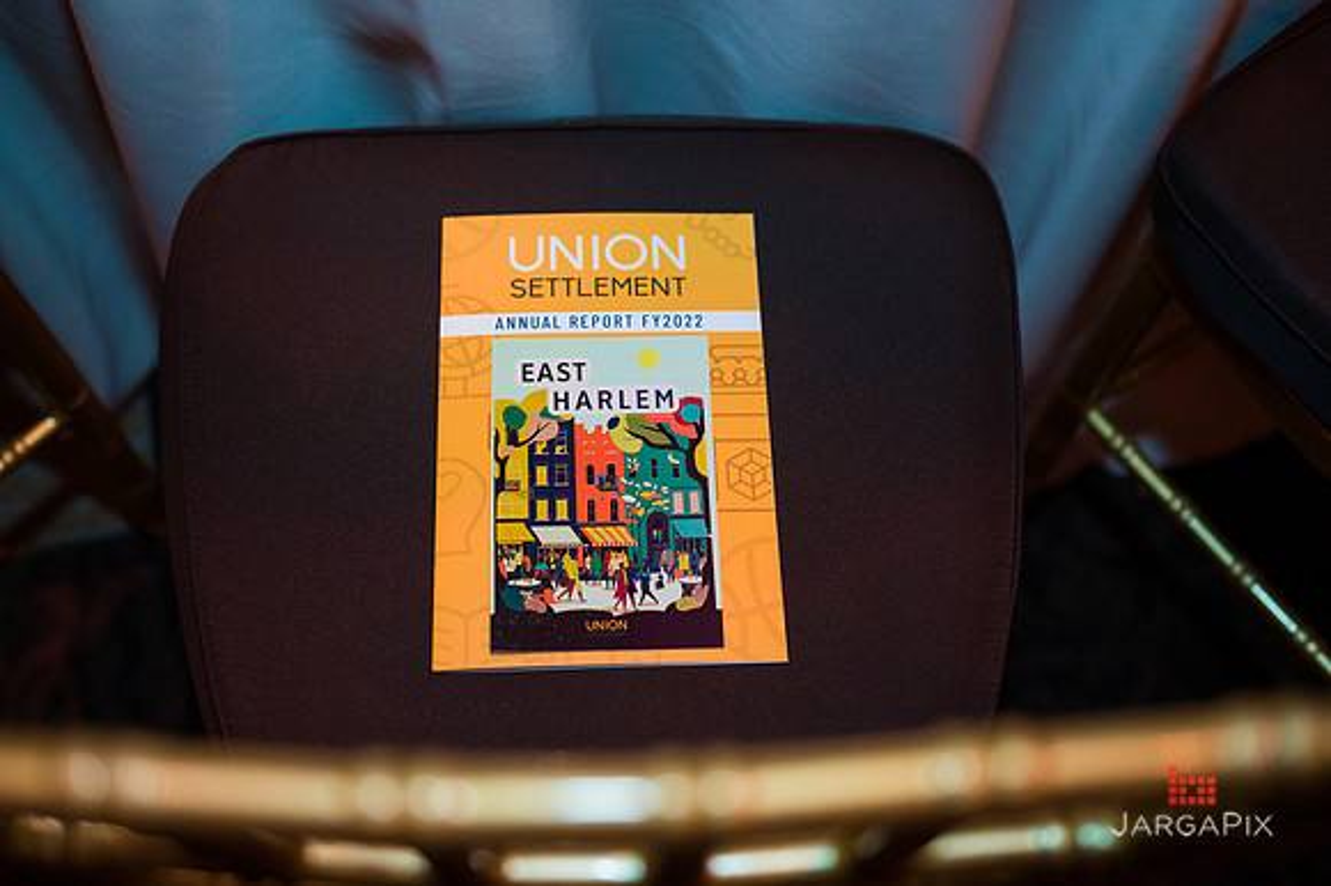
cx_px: 666
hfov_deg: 44.5
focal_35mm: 44
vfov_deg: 30.5
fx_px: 1626
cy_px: 443
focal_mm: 44
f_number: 3.2
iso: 3200
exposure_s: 1/200
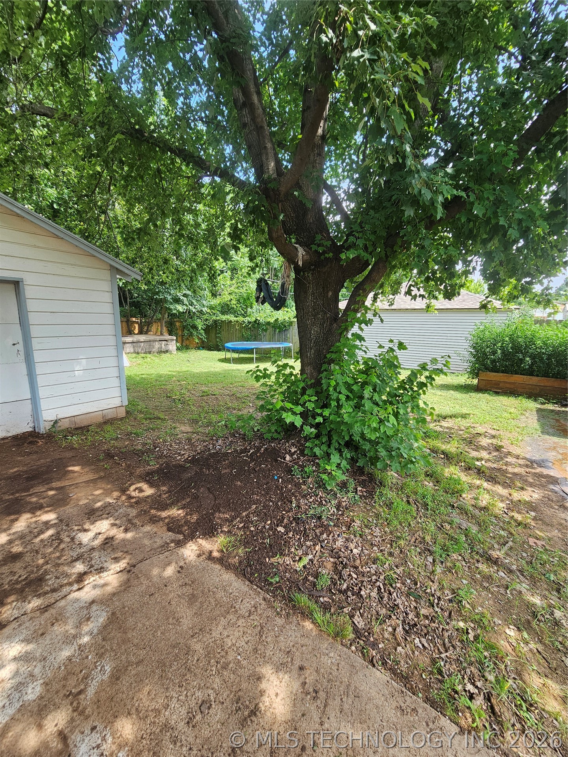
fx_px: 284
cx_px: 284
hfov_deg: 89.9
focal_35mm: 13
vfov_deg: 106.2
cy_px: 378
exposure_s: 1/226
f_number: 2.2
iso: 50
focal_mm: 2.2
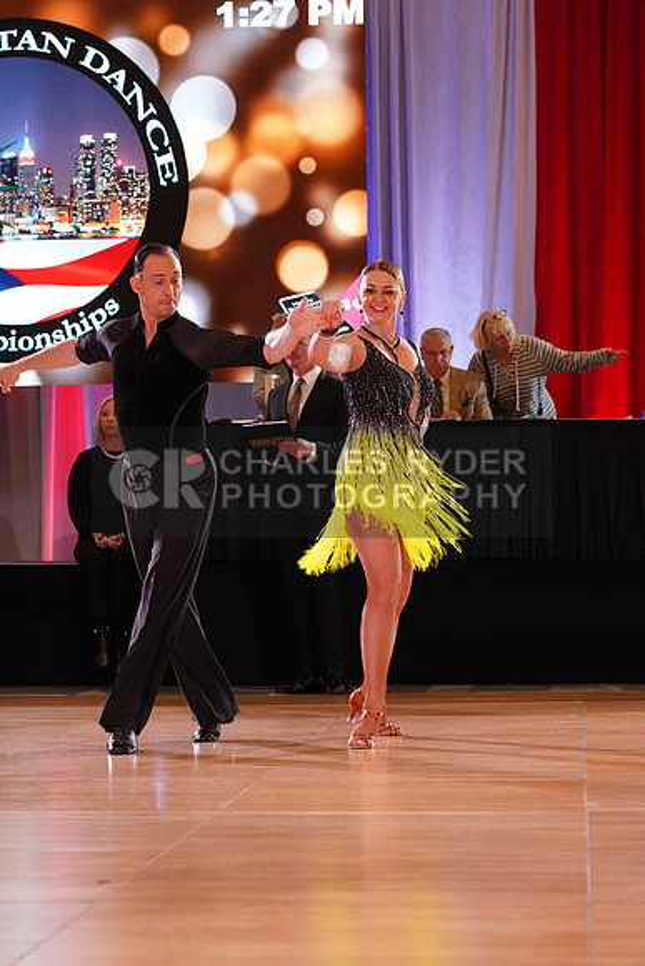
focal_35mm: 105
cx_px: 322
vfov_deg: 19.5
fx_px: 2820
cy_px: 483
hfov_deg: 13.0
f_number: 5
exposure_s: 1/160
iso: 1600
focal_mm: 105
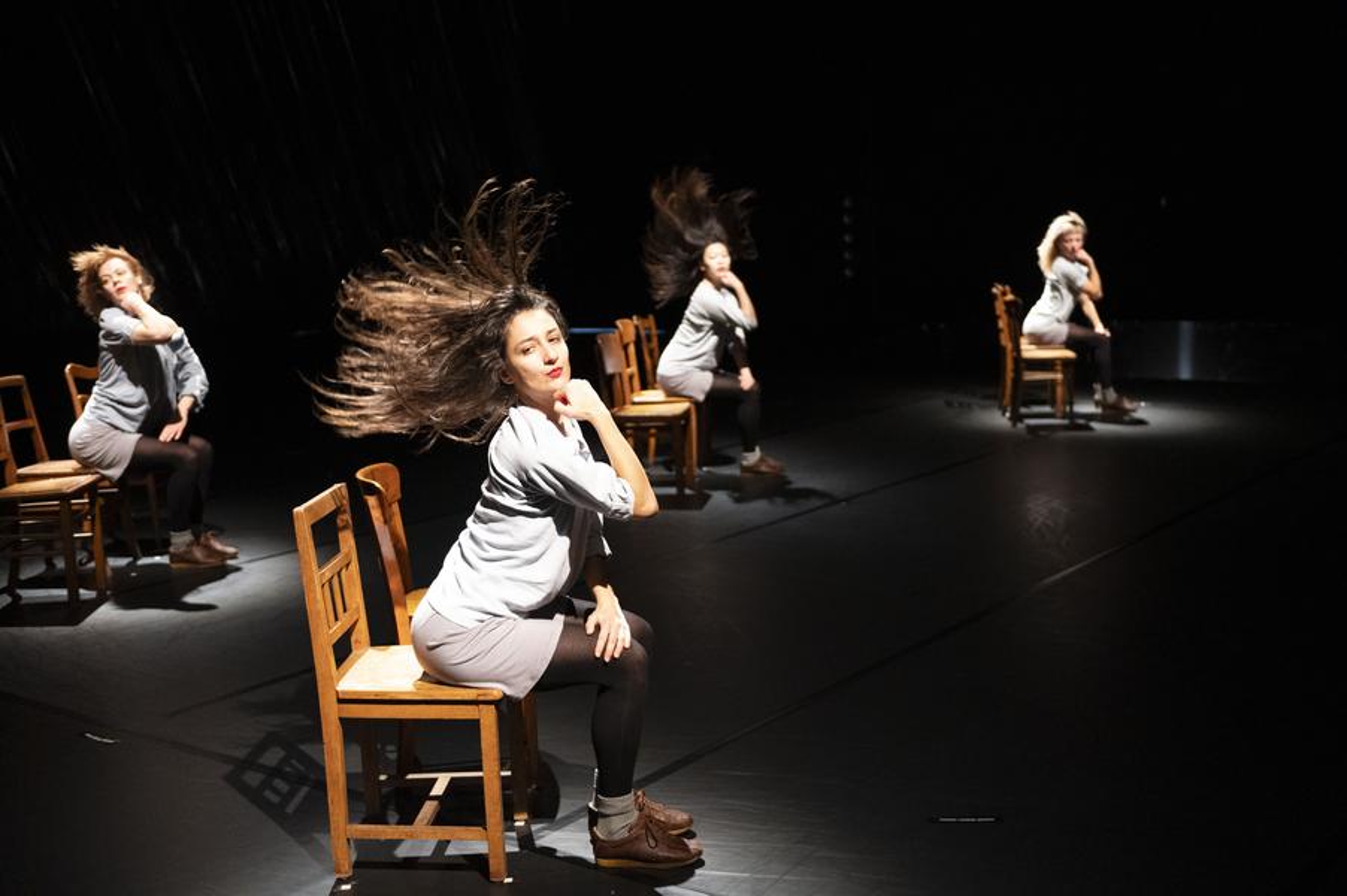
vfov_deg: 31.8
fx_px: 1570
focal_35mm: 42
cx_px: 674
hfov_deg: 46.4
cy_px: 448
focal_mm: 42
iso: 10000
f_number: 2.8
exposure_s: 1/400
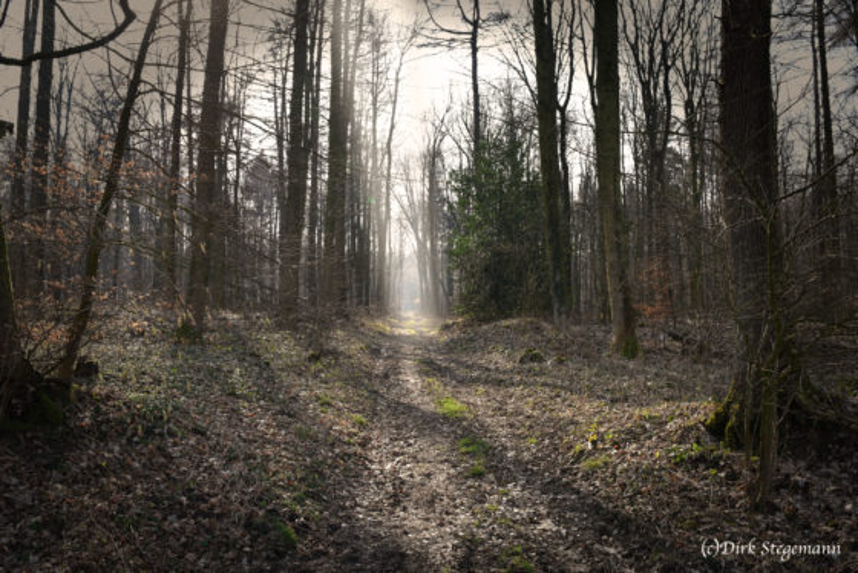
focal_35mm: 35
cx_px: 429
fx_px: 835
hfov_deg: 54.4
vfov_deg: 37.9
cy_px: 286
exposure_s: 1/250
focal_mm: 35
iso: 320
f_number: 8
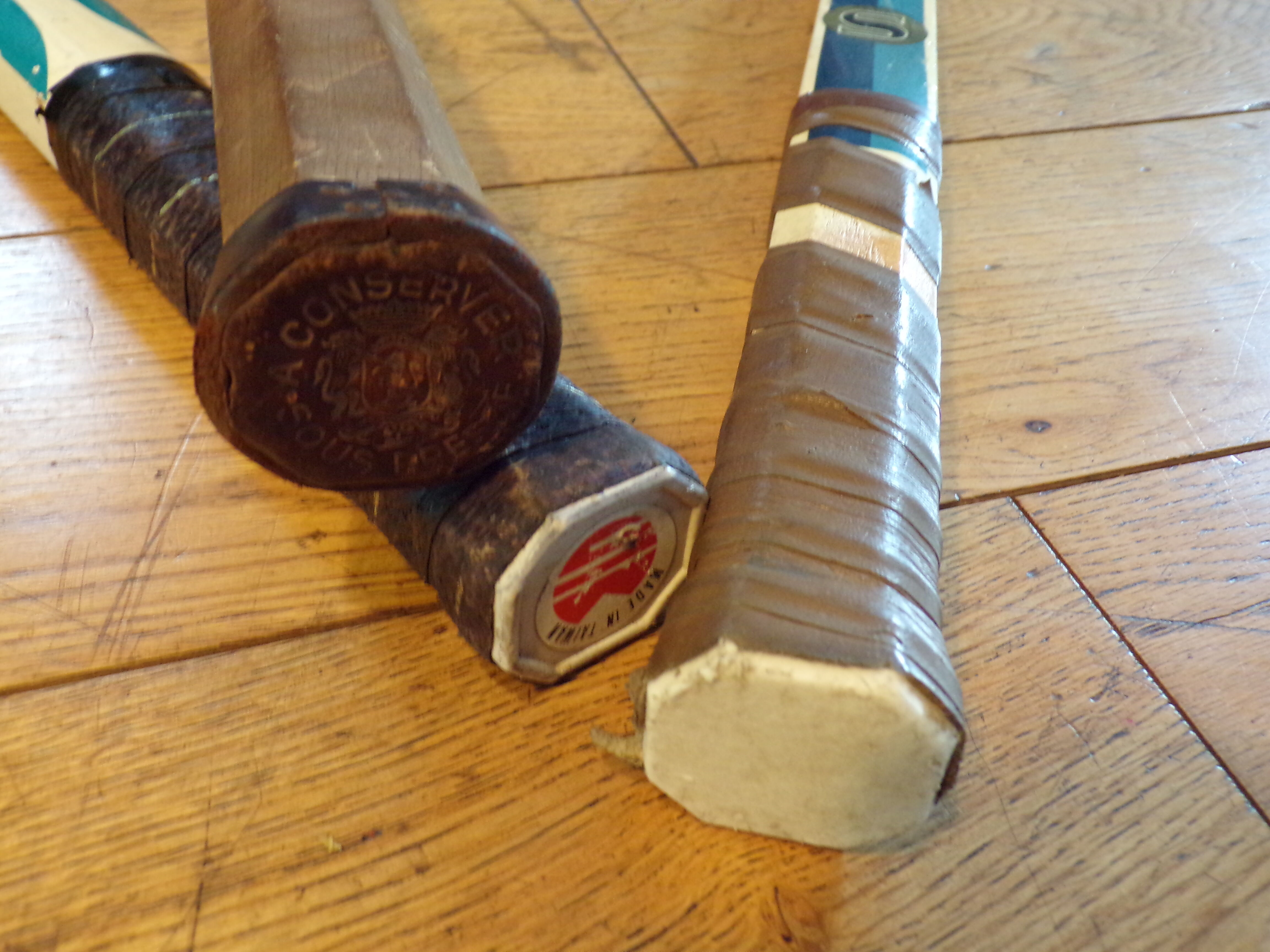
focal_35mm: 32
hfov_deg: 56.8
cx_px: 635
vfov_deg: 44.2
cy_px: 476
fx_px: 1174
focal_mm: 5.8
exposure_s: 1/15
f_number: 3.2
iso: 400
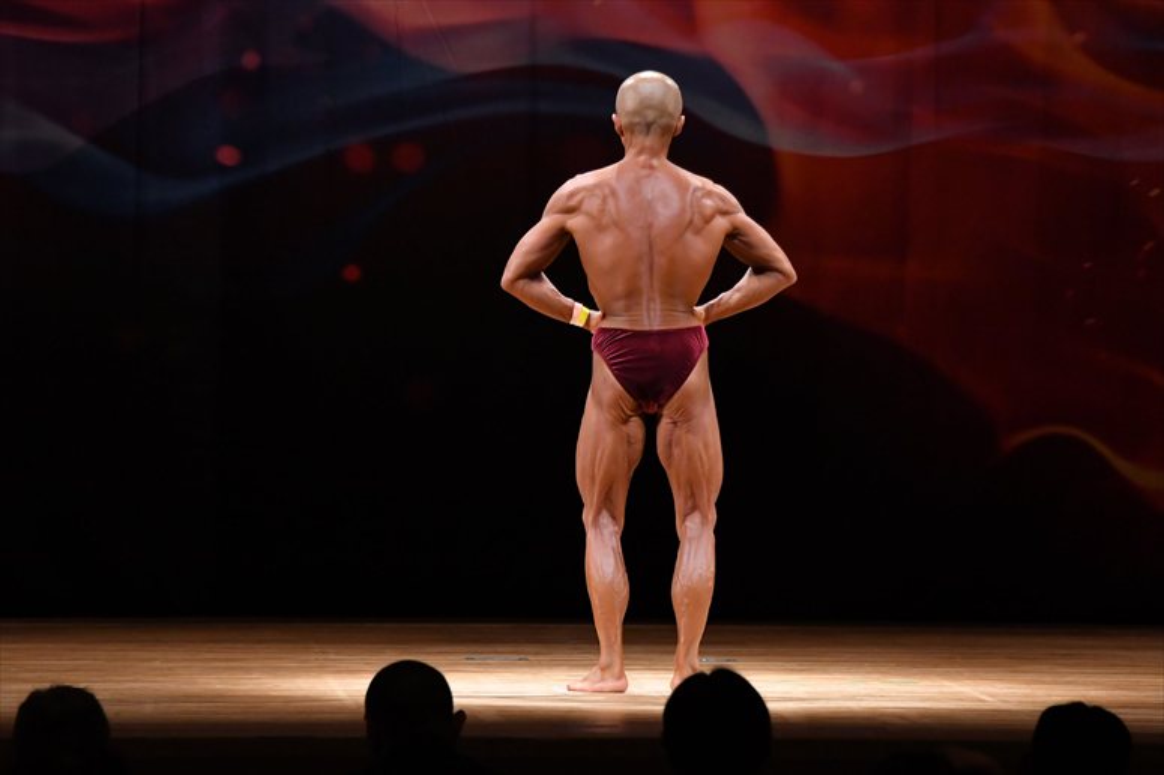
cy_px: 388
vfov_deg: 5.7
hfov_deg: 8.6
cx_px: 582
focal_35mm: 240
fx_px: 7756
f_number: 5.6
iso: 4000
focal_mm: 160
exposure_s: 1/400
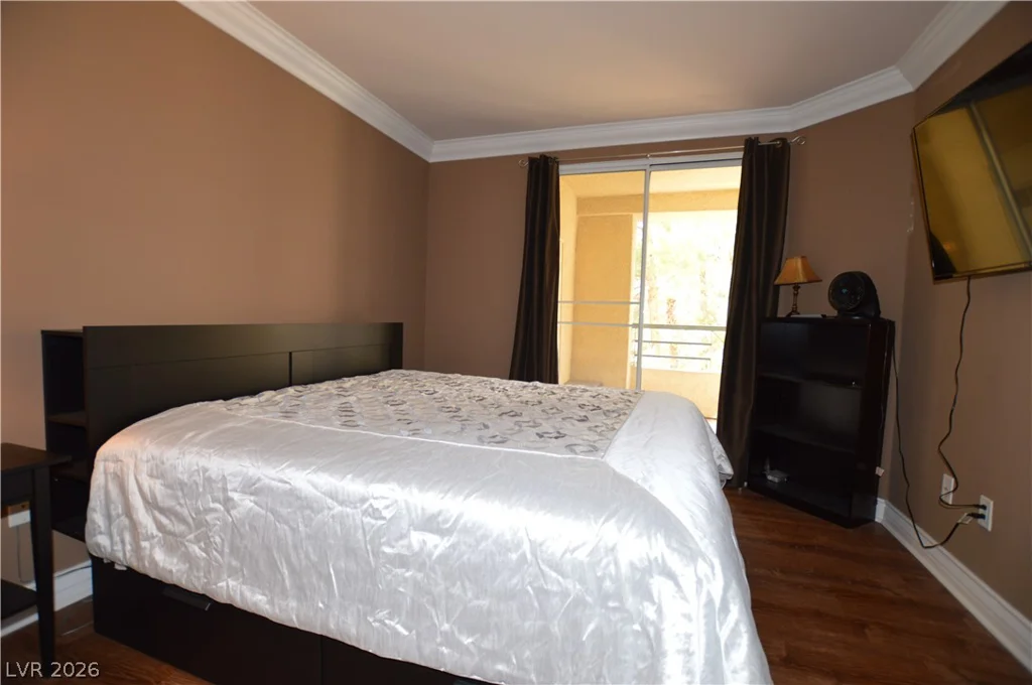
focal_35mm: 15
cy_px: 342
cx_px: 516
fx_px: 429
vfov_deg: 77.2
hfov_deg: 100.5
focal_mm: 10
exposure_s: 1/60
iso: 400
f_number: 3.5
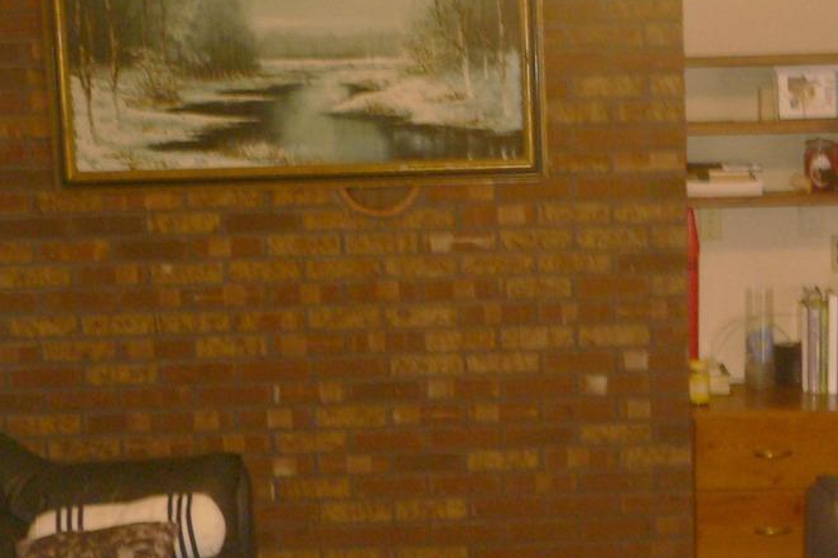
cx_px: 647
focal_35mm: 79
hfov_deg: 25.3
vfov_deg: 17.2
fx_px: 1838
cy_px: 347
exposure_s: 1/8
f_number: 2.8
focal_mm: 5.8
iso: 100
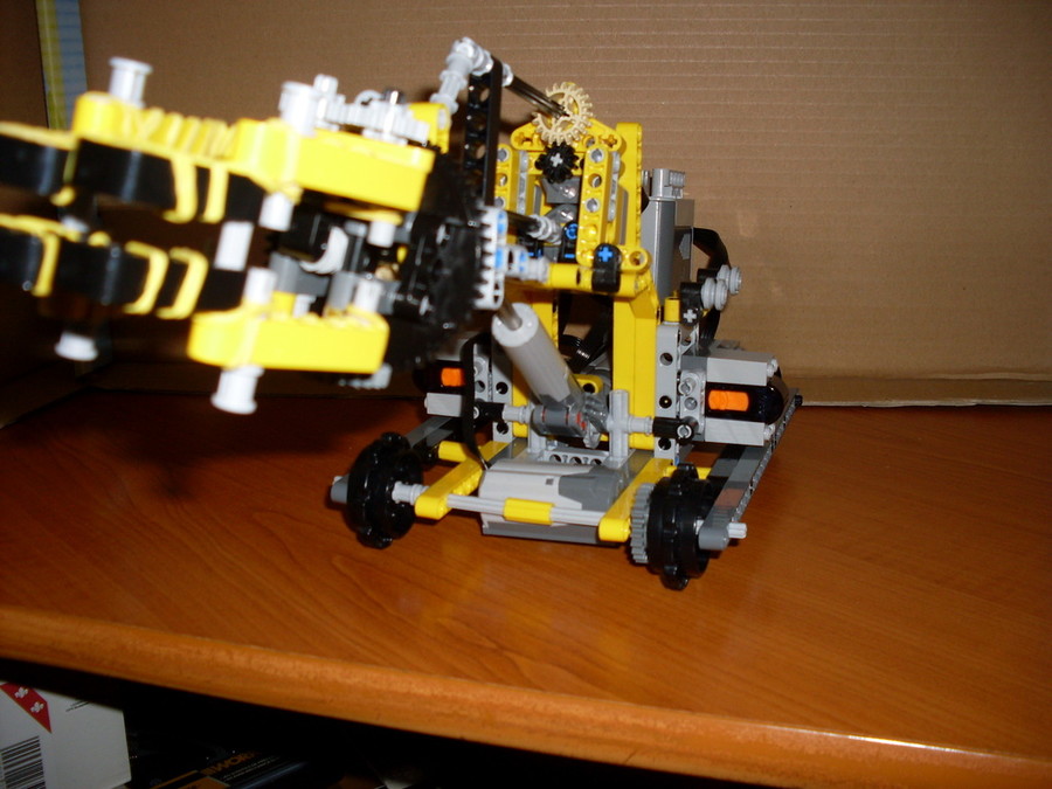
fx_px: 1155
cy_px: 394
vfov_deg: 37.7
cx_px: 526
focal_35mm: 38
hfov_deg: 49.0
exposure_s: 1/45
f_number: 2.8
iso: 100
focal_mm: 6.3
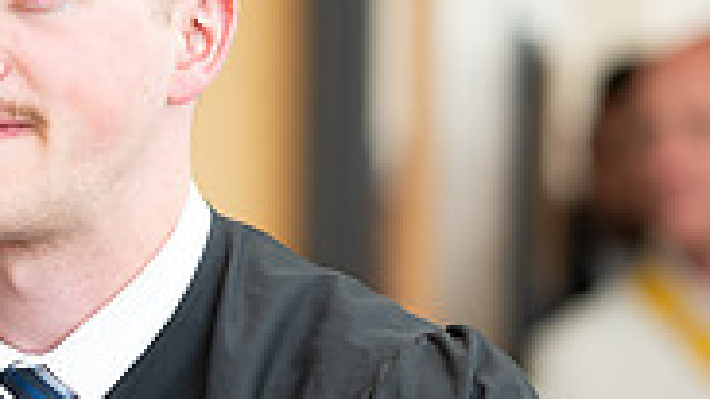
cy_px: 260
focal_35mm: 302
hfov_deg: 7.1
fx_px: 5686
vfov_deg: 4.0
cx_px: 220
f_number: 1.8
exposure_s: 1/400
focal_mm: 85
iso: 160
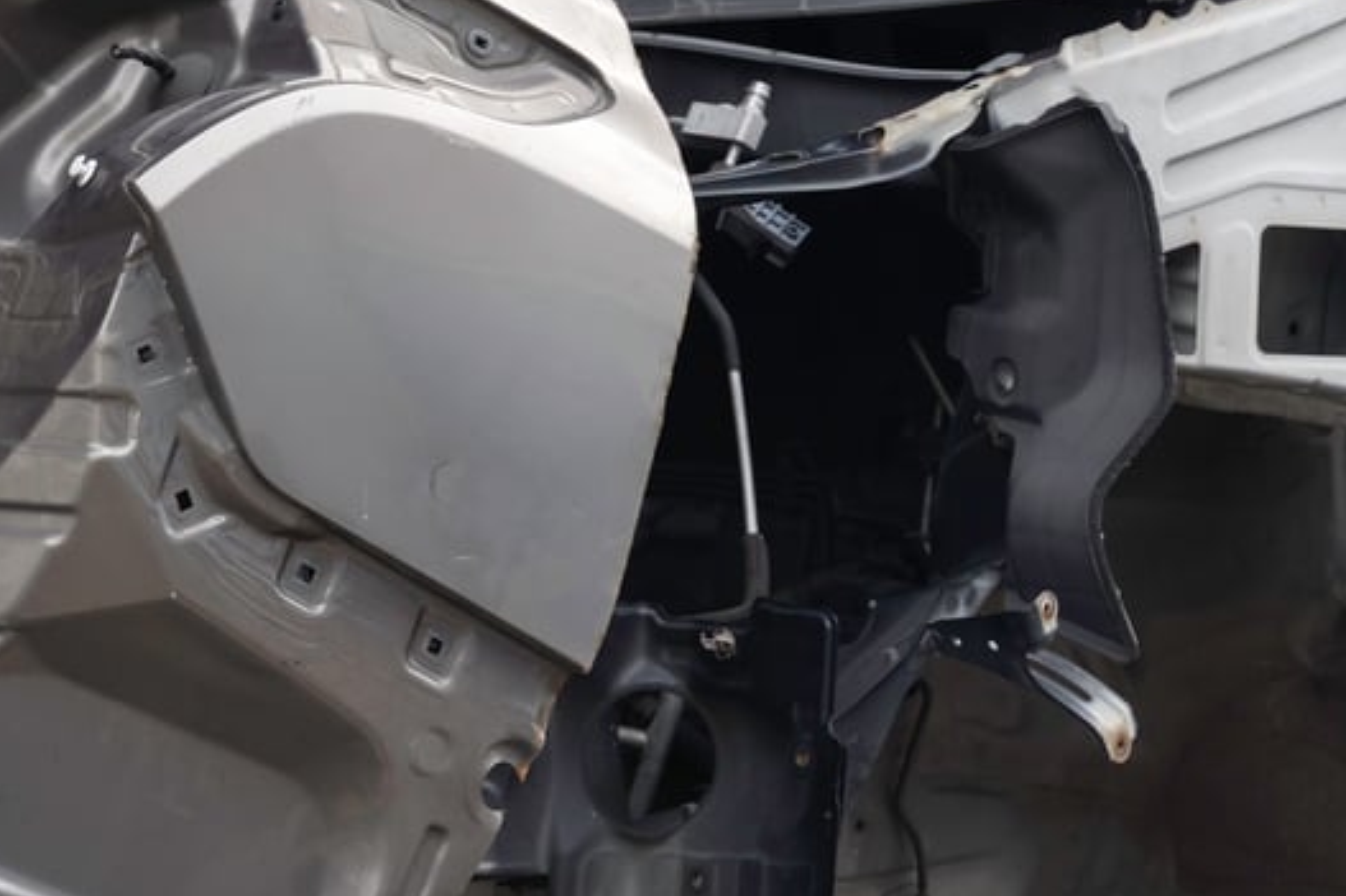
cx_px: 409
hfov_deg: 16.6
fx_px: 4597
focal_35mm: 123
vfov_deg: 11.1
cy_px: 497
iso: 250
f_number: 5
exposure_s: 1/160
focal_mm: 54
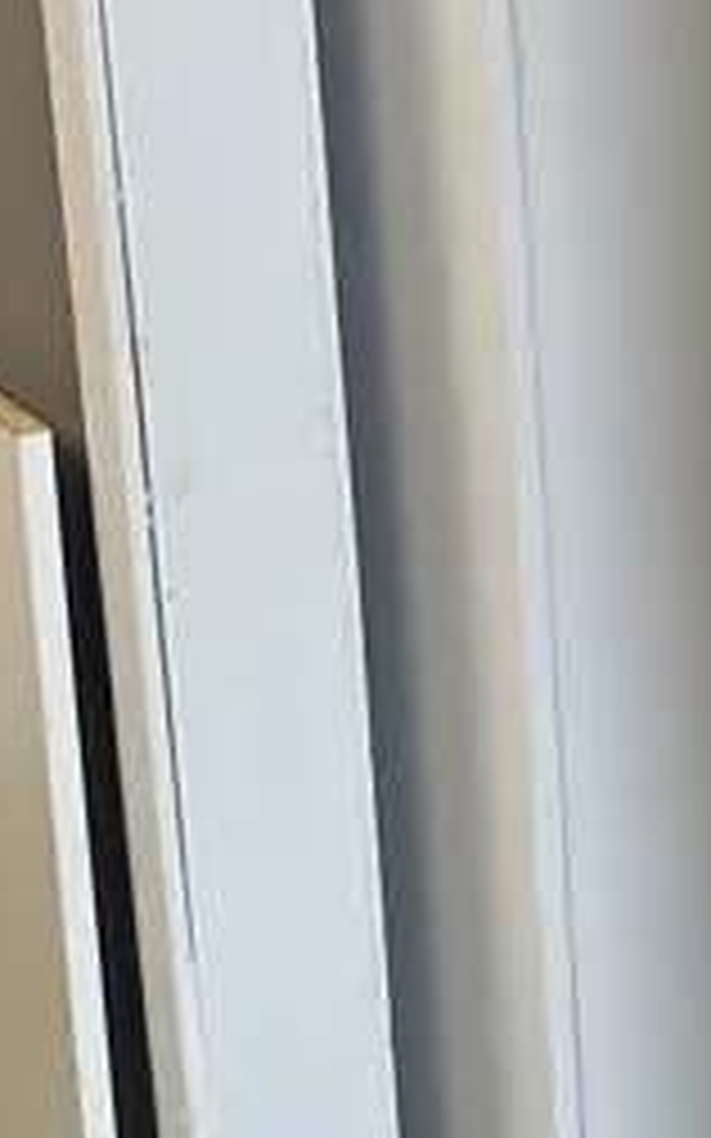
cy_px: 135
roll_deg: -2.1
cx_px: 1701
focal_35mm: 103
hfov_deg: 10.8
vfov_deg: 19.9
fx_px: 3195
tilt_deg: -17.5
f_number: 1.78
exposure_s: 1/110
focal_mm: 6.86
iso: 50
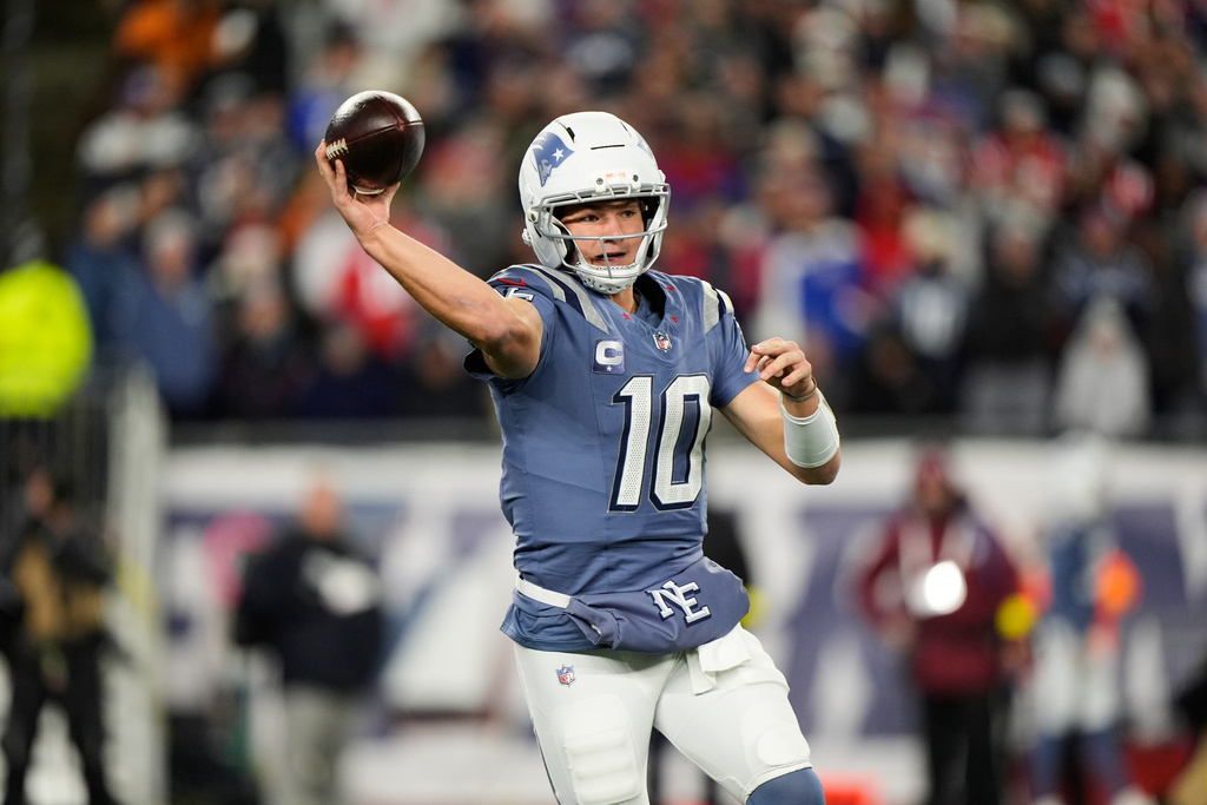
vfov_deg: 3.4
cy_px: 402
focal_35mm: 400
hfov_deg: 5.2
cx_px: 604
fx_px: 13412
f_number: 2.8
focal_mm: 400
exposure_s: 1/2000
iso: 2500
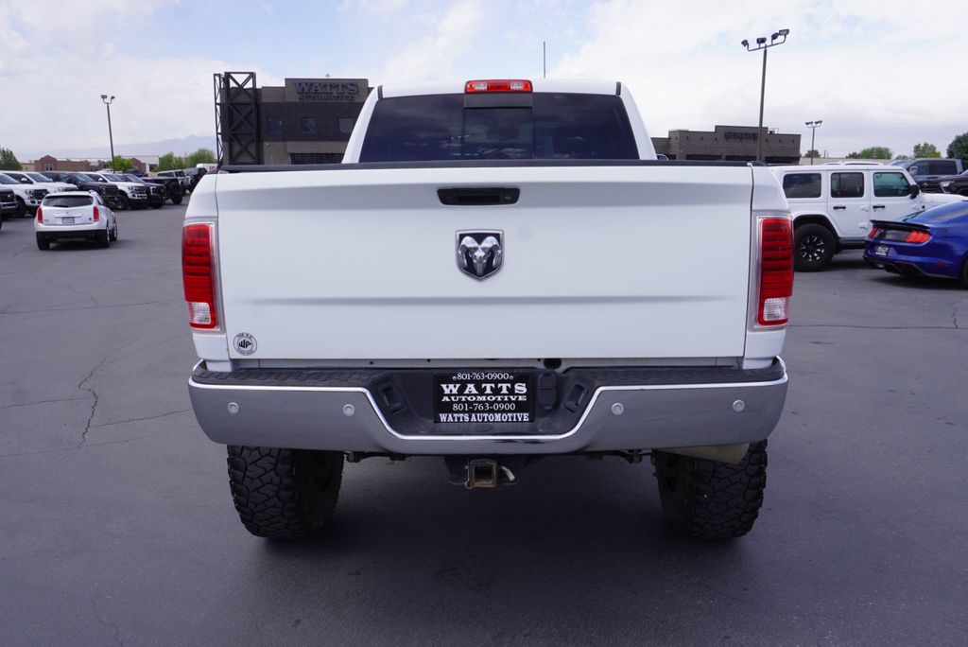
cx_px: 484
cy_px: 324
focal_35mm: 28
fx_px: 767
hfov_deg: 64.5
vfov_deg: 45.7
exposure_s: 1/160
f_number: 10
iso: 100
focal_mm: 19
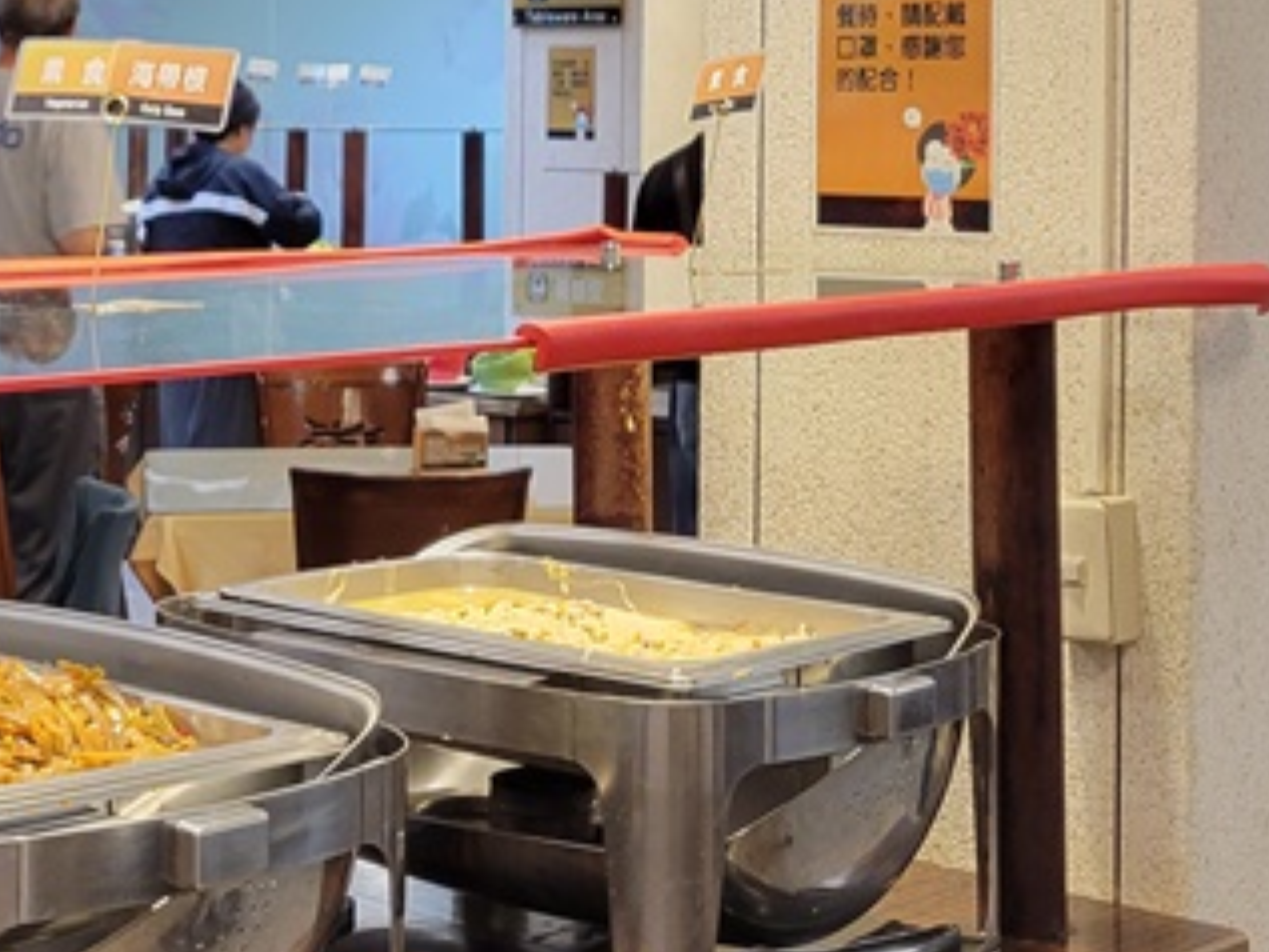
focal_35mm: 82
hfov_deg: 23.8
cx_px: 552
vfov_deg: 17.7
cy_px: 76
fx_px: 3007
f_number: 1.8
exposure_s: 1/40
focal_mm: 5.4
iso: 200
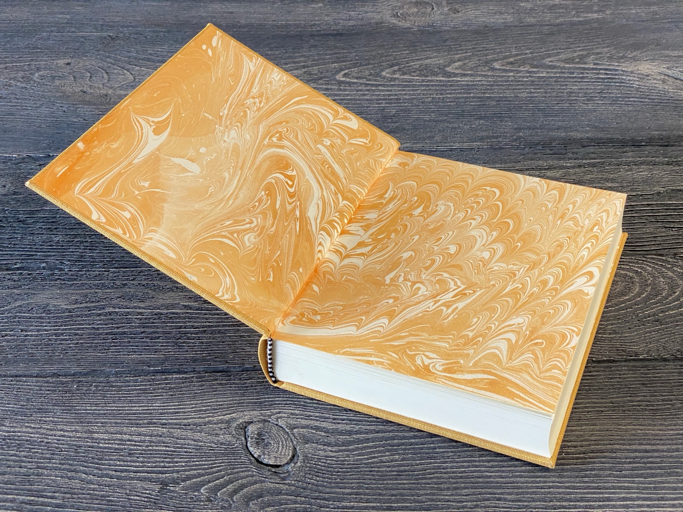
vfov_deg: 28.0
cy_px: 256
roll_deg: -0.2
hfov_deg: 36.8
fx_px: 1026
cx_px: 342
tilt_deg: -38.6
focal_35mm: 52
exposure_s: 1/60
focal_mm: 6
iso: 200
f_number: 2
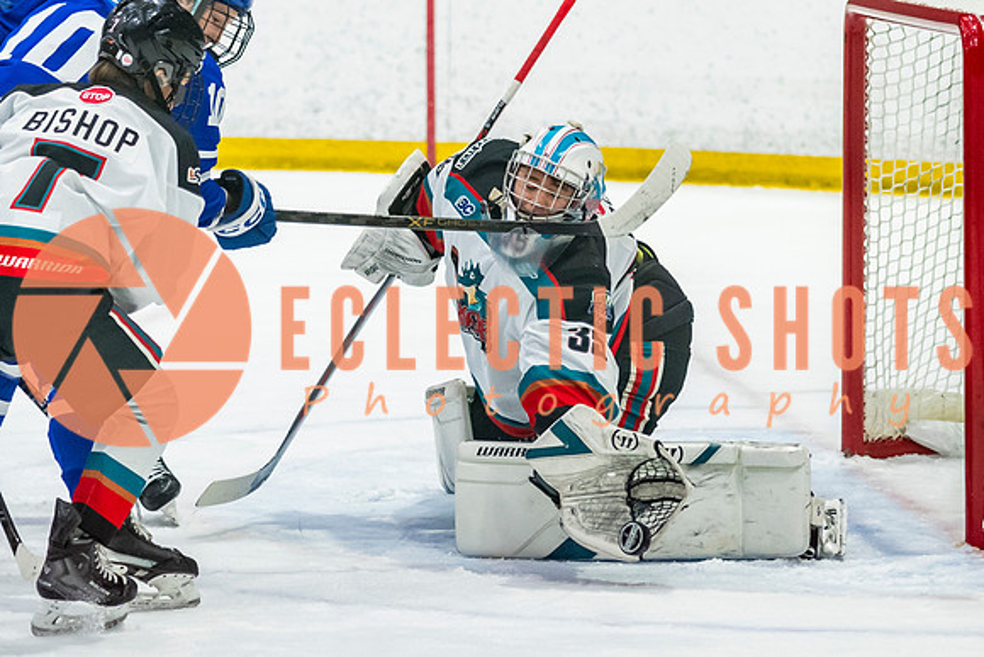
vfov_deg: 6.1
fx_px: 6164
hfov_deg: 9.1
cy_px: 230
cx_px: 37
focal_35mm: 225
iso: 1600
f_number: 3.2
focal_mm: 85
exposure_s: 1/1000
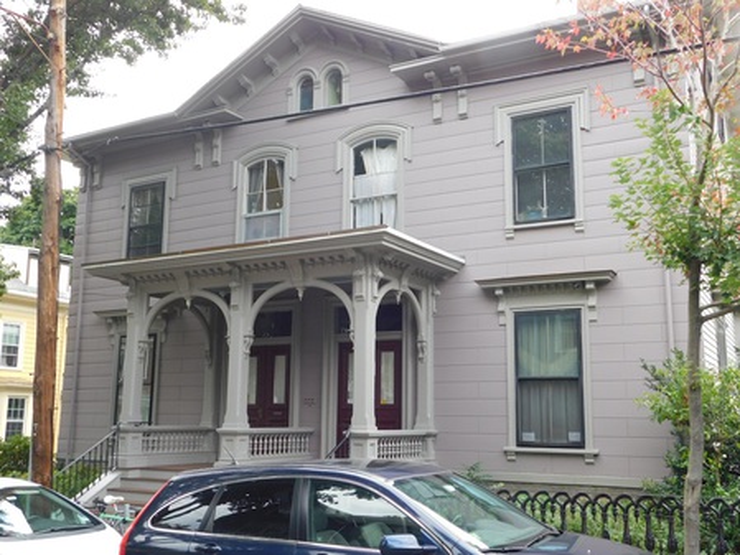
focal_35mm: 36
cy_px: 278
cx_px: 370
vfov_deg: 39.7
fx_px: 770
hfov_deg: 51.3
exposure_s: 1/125
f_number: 3.5
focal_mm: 6.3
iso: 125
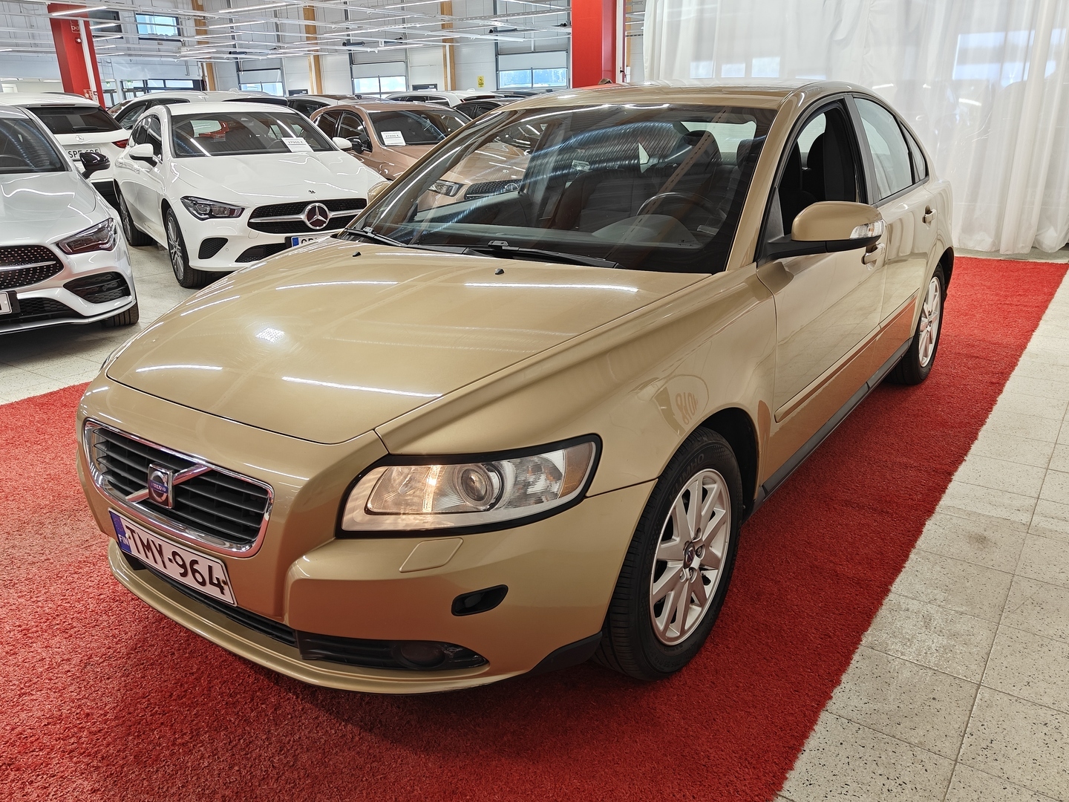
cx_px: 534
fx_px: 834
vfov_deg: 51.4
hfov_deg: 65.3
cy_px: 401
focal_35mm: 27
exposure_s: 1/55
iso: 64
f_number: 1.8
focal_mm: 5.59
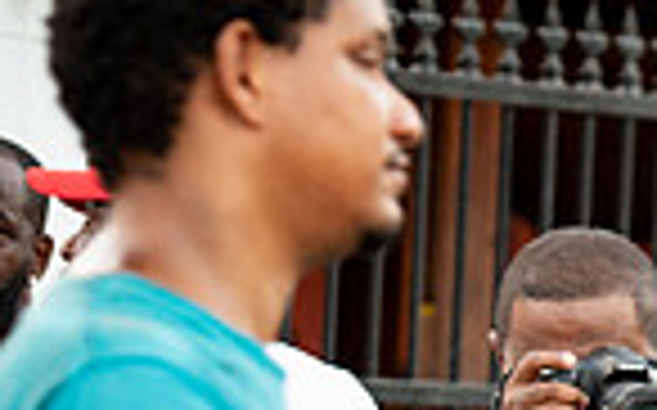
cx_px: 1146
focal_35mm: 546
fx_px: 9769
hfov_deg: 3.8
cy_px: 969
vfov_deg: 2.4
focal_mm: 116
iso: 3600
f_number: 5
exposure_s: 1/160
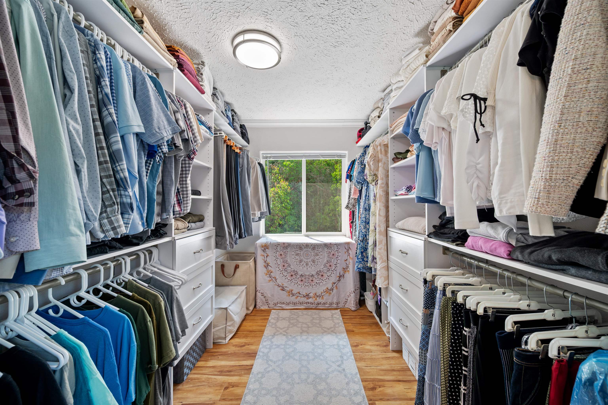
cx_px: 304
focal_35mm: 14
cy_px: 202
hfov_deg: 104.3
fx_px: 236
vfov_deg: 81.2
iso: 100
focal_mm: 14
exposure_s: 1/1.25
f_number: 8
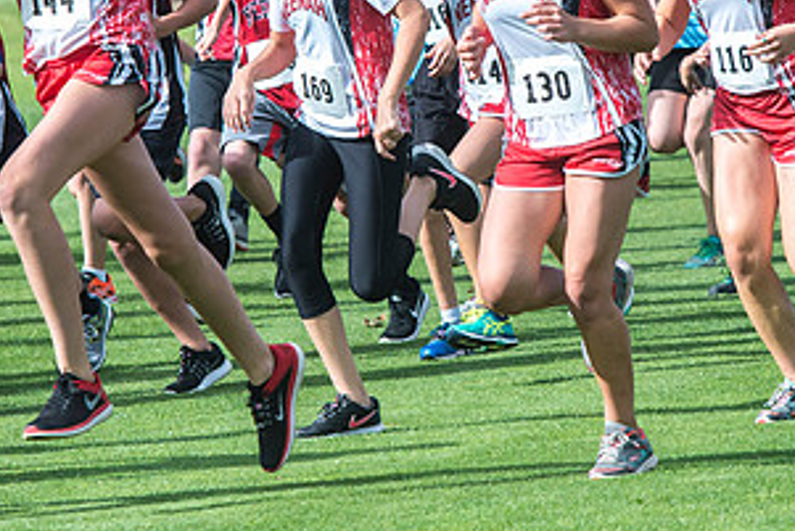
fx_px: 10207
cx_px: 425
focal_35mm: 462
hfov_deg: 4.5
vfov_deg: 3.0
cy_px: 86
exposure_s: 1/3200
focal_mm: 240
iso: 1000
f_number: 8
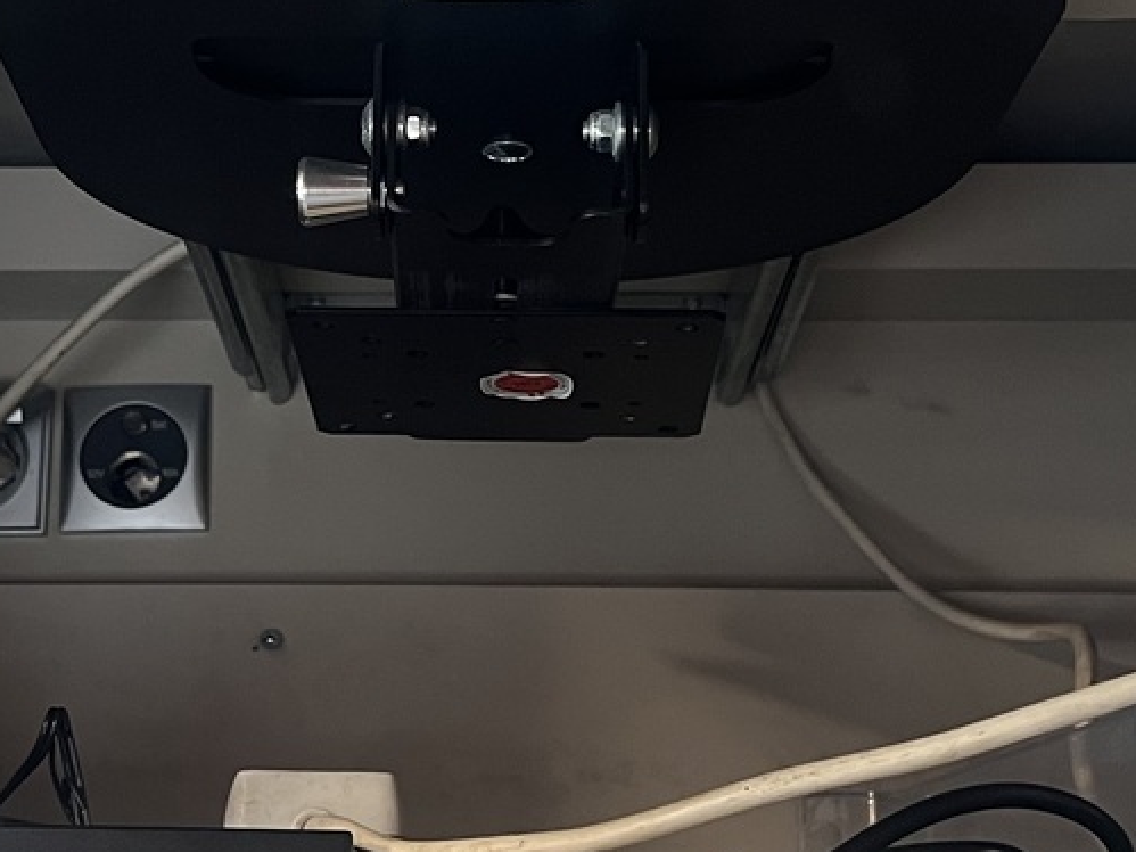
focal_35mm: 75
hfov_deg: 25.9
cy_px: 255
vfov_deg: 19.5
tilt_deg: +14.0
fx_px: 2461
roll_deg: -0.3
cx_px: 380
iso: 160
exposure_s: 1/60
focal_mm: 5.7
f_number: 1.5
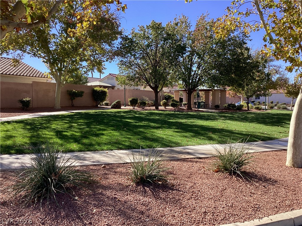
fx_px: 270
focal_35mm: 31
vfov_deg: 45.4
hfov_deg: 58.4
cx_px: 151
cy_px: 113
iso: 25
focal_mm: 3.3
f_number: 2.4
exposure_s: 1/476
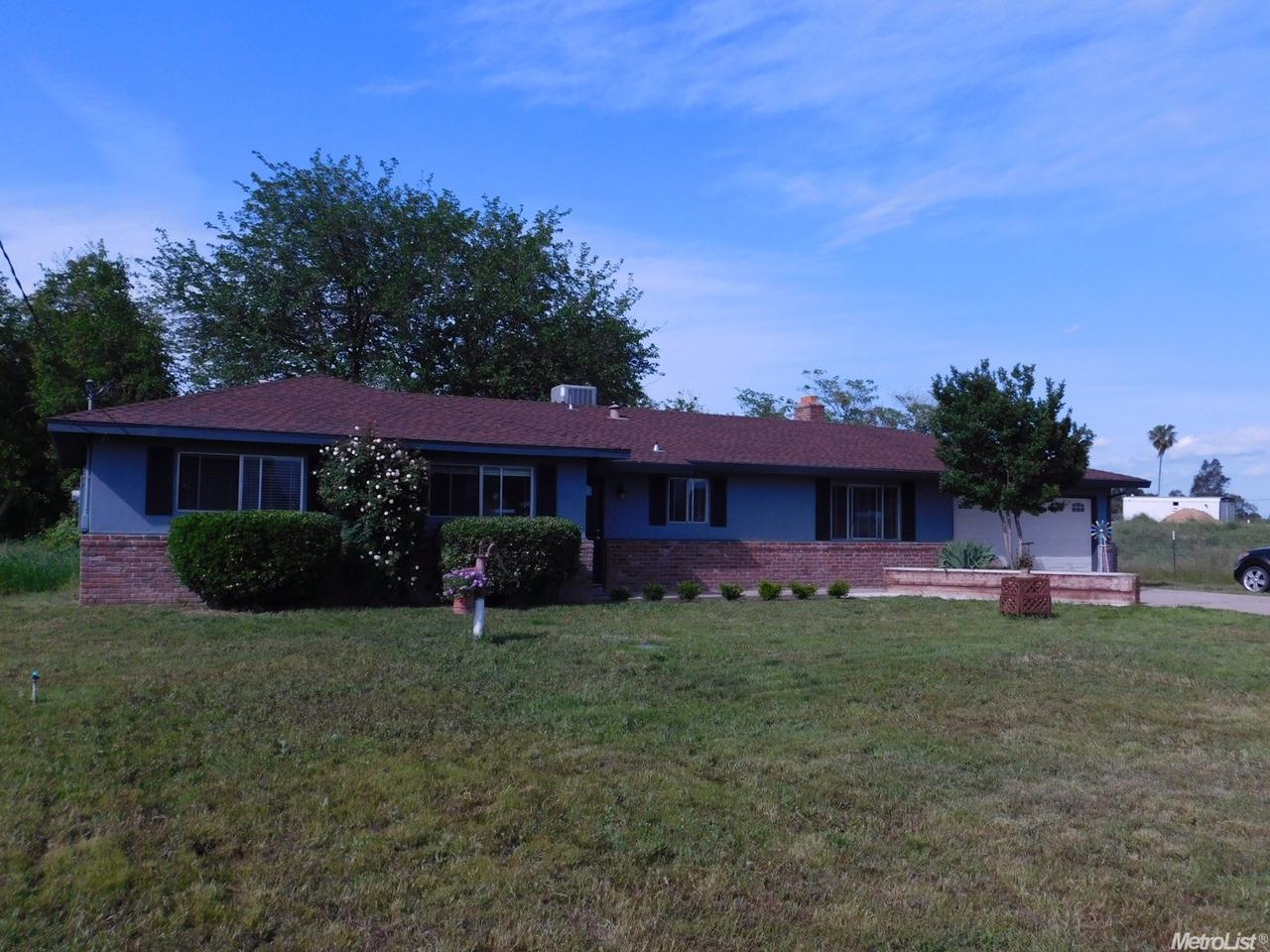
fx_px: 1101
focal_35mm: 30
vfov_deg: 46.8
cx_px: 635
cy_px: 476
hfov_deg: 60.0
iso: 125
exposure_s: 1/640
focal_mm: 5.3
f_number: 6.4
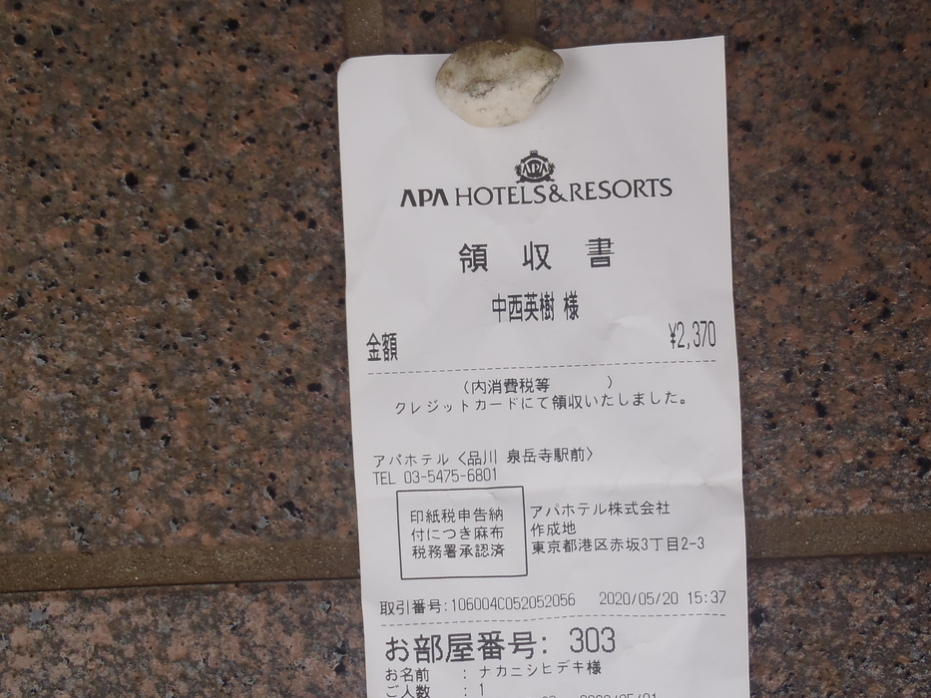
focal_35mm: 36
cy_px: 349
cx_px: 531
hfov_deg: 51.2
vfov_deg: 39.7
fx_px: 968
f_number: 3.9
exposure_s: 1/200
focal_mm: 5
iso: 80
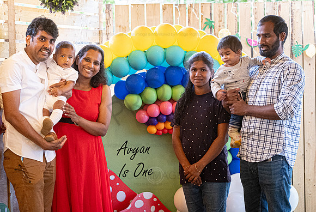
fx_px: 797
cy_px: 93
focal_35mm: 91
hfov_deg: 22.4
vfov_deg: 15.1
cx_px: 186
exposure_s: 1/60
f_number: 2.8
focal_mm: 50
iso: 3200
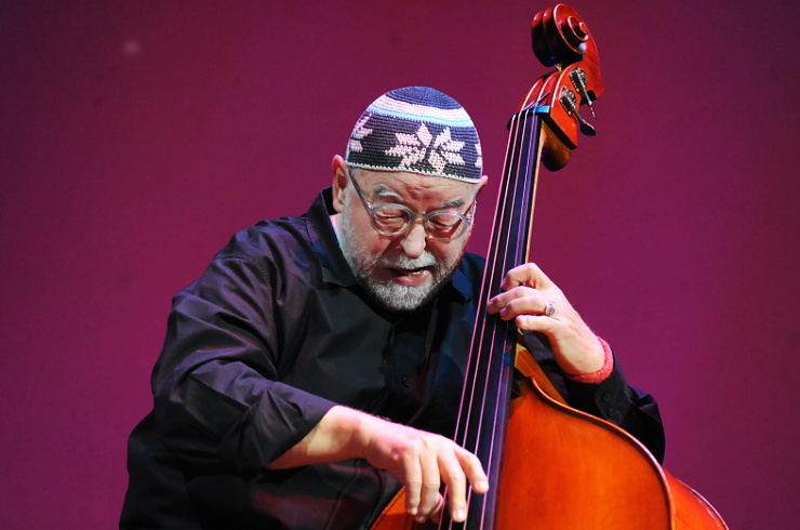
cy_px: 265
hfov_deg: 12.1
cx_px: 400
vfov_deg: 8.0
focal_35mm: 170
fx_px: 3770
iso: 4000
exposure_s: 1/400
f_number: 4.5
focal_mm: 170
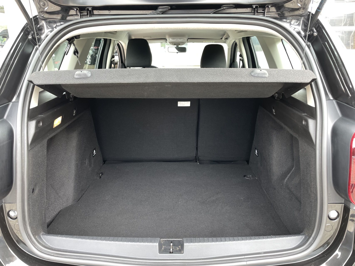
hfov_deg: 67.3
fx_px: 267
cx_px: 178
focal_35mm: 26
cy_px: 133
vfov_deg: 53.1
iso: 50
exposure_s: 1/121
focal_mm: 4.2
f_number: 1.6
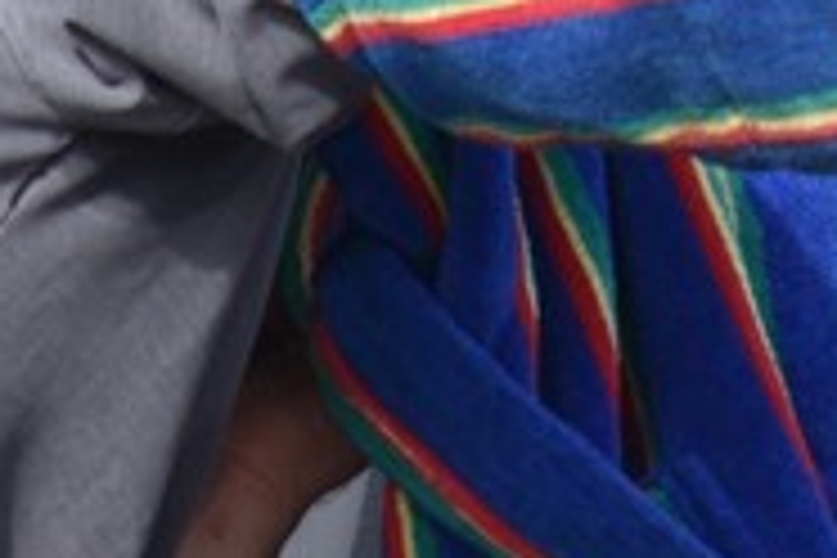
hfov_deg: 1.4
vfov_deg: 0.9
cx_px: 1066
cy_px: -756
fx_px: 33710
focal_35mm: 1450
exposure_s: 1/1600
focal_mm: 150
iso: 250
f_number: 3.2
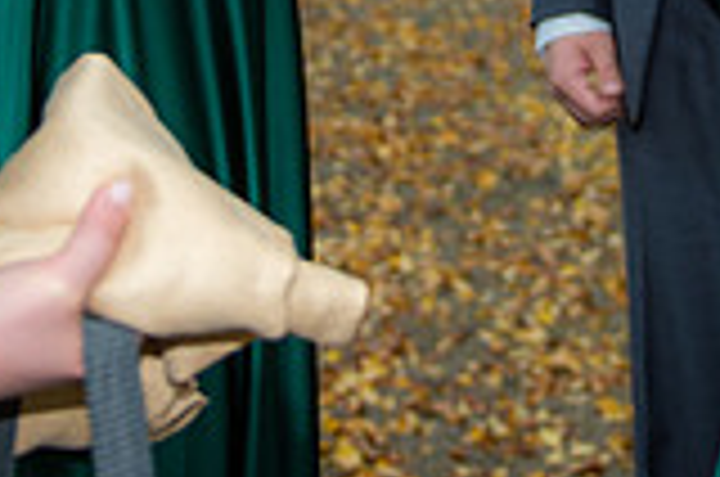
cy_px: -382
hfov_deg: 17.7
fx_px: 2315
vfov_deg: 11.0
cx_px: 446
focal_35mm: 116
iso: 320
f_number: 2.8
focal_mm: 32
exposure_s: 1/800
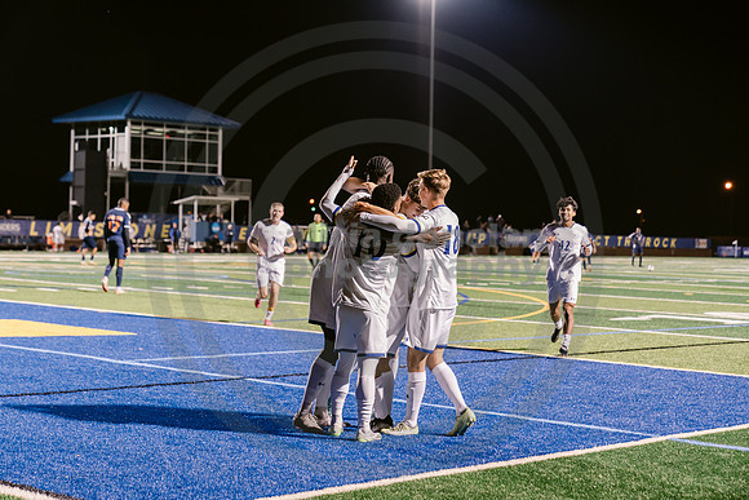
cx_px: 374
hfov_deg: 28.8
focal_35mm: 70
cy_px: 250
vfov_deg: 19.5
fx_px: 1457
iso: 2500
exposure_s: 1/250
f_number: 3.2
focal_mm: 70
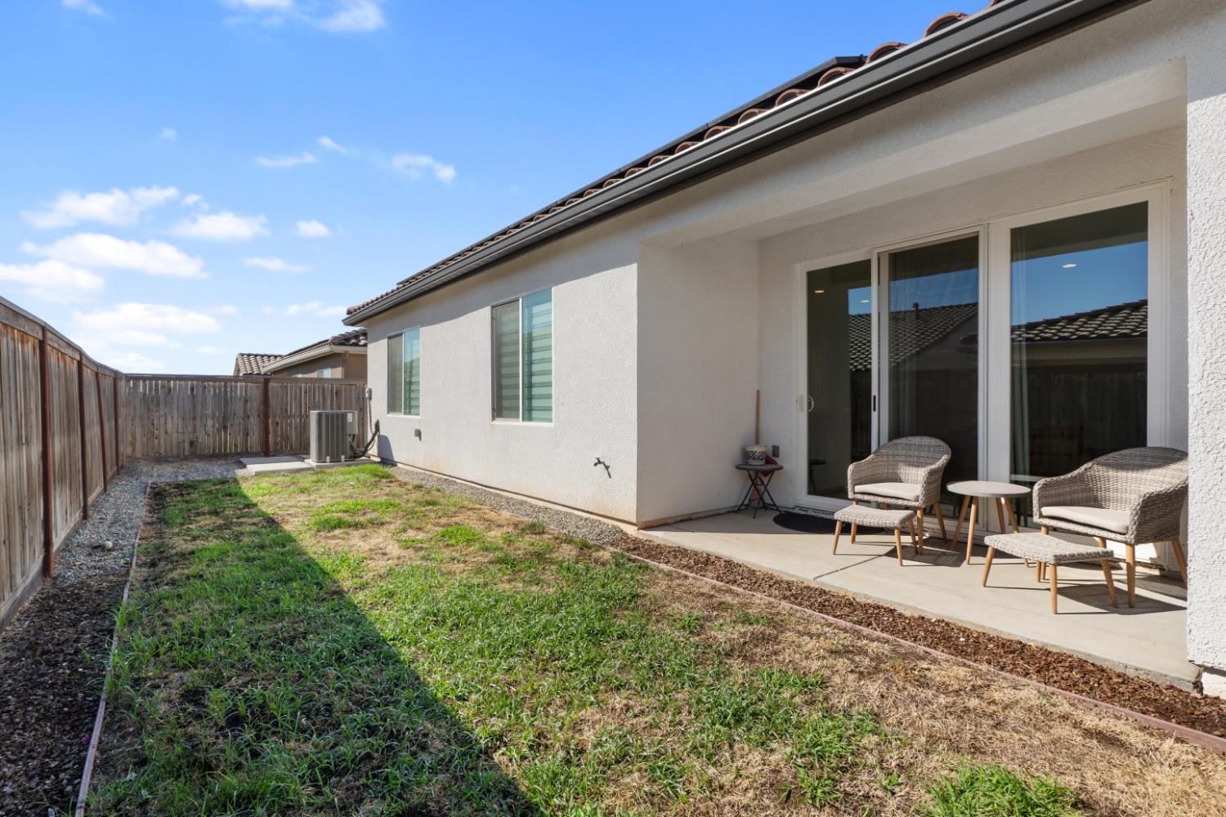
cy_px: 408
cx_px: 613
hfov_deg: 95.0
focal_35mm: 16
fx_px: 562
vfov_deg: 72.1
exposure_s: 1/400
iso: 125
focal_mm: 11
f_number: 7.1
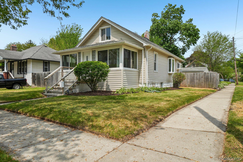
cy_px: 81
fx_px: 152
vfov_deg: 56.1
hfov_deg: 77.3
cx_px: 122
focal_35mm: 22
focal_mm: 15
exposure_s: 1/350
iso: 100
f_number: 8
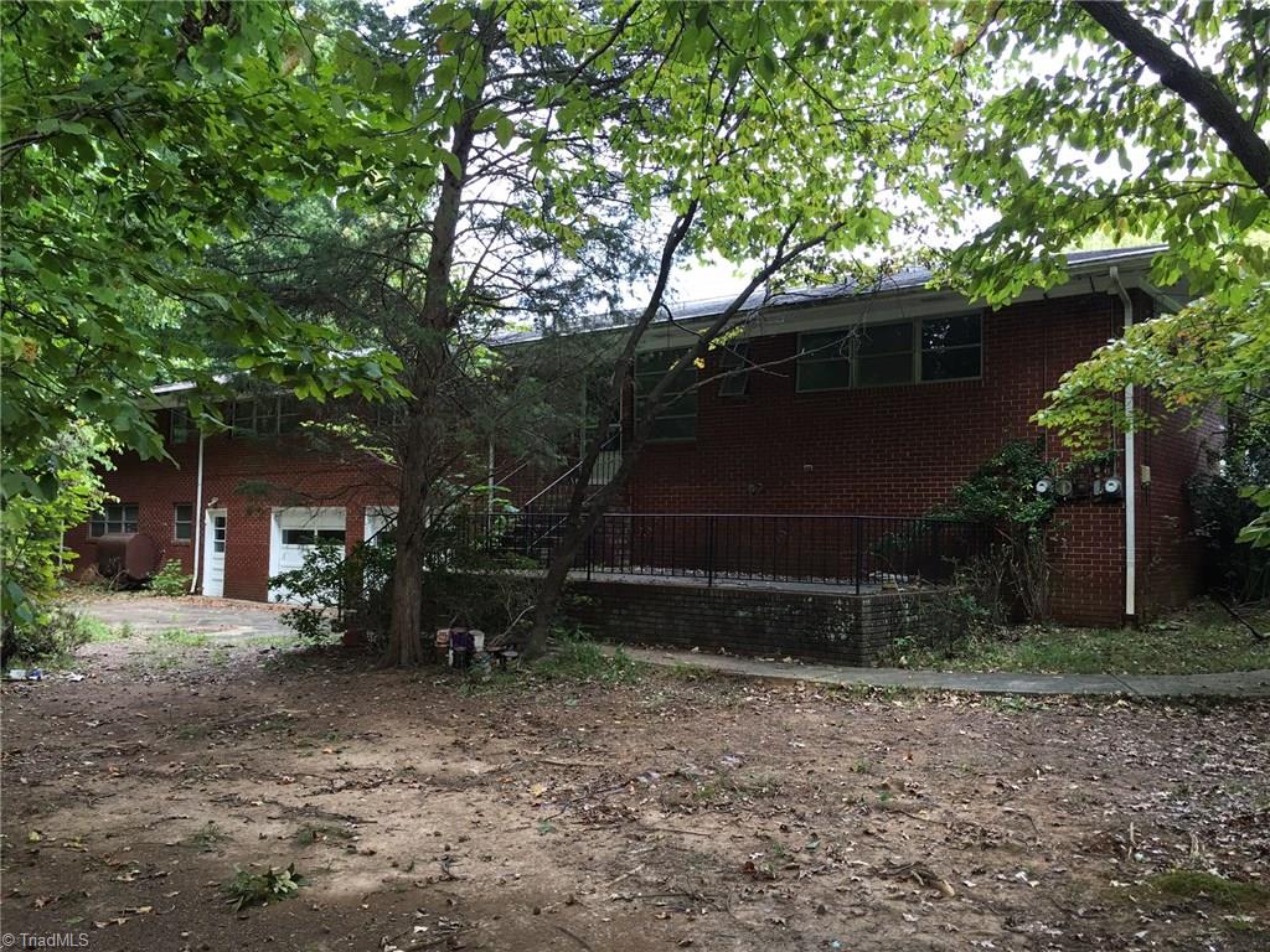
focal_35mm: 29
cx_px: 635
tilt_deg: +4.4
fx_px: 1064
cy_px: 476
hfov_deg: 61.7
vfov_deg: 48.2
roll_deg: -0.8
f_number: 2.2
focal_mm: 4.15
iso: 25
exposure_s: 1/30
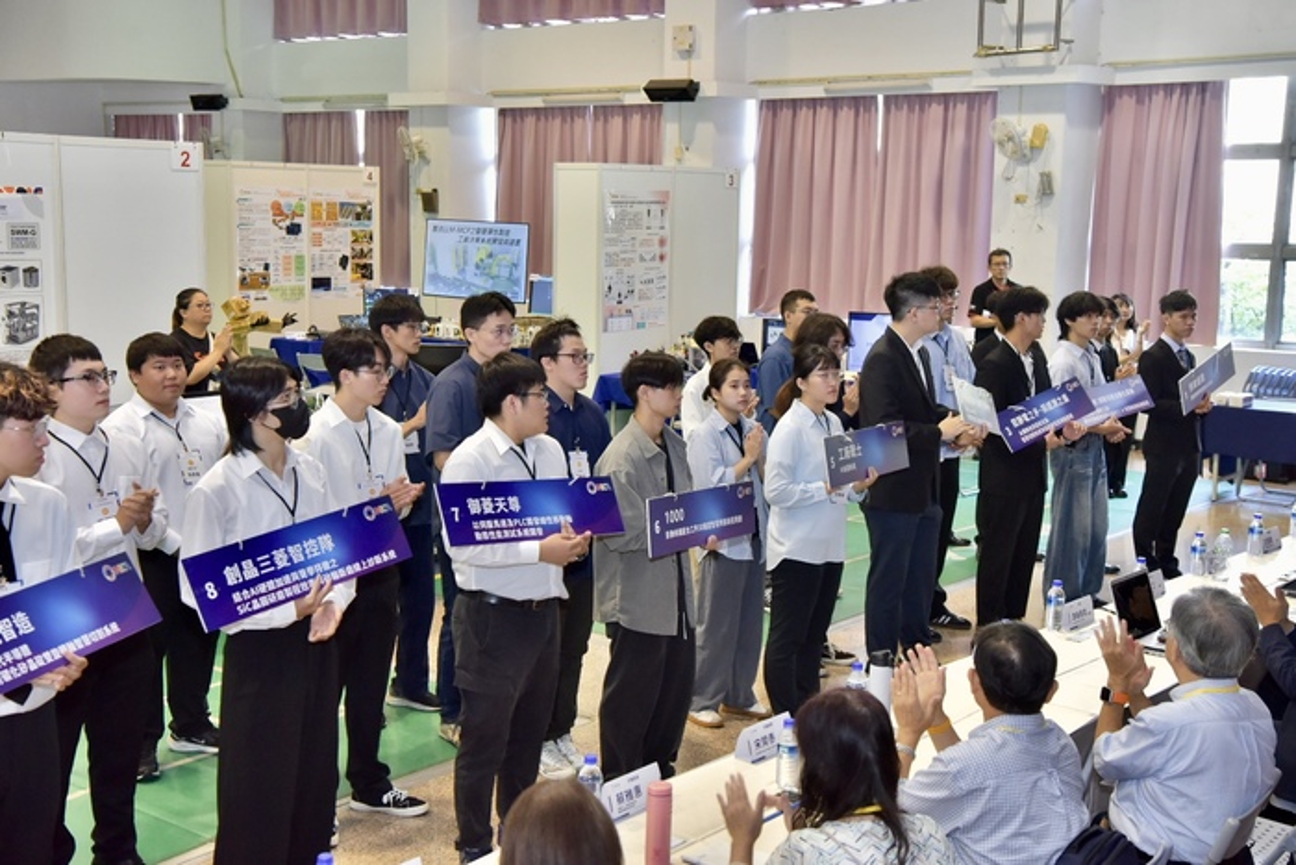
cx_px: 648
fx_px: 1728
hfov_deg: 41.1
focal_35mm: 48
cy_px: 432
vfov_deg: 28.1
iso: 2000
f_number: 5.6
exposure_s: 1/100
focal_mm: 48
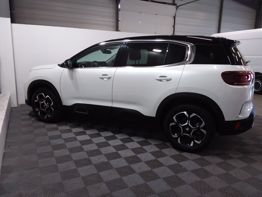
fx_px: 212
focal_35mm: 28
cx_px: 131
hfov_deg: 63.4
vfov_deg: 49.7
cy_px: 98
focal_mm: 2.91
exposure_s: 1/33
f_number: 1.9
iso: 64
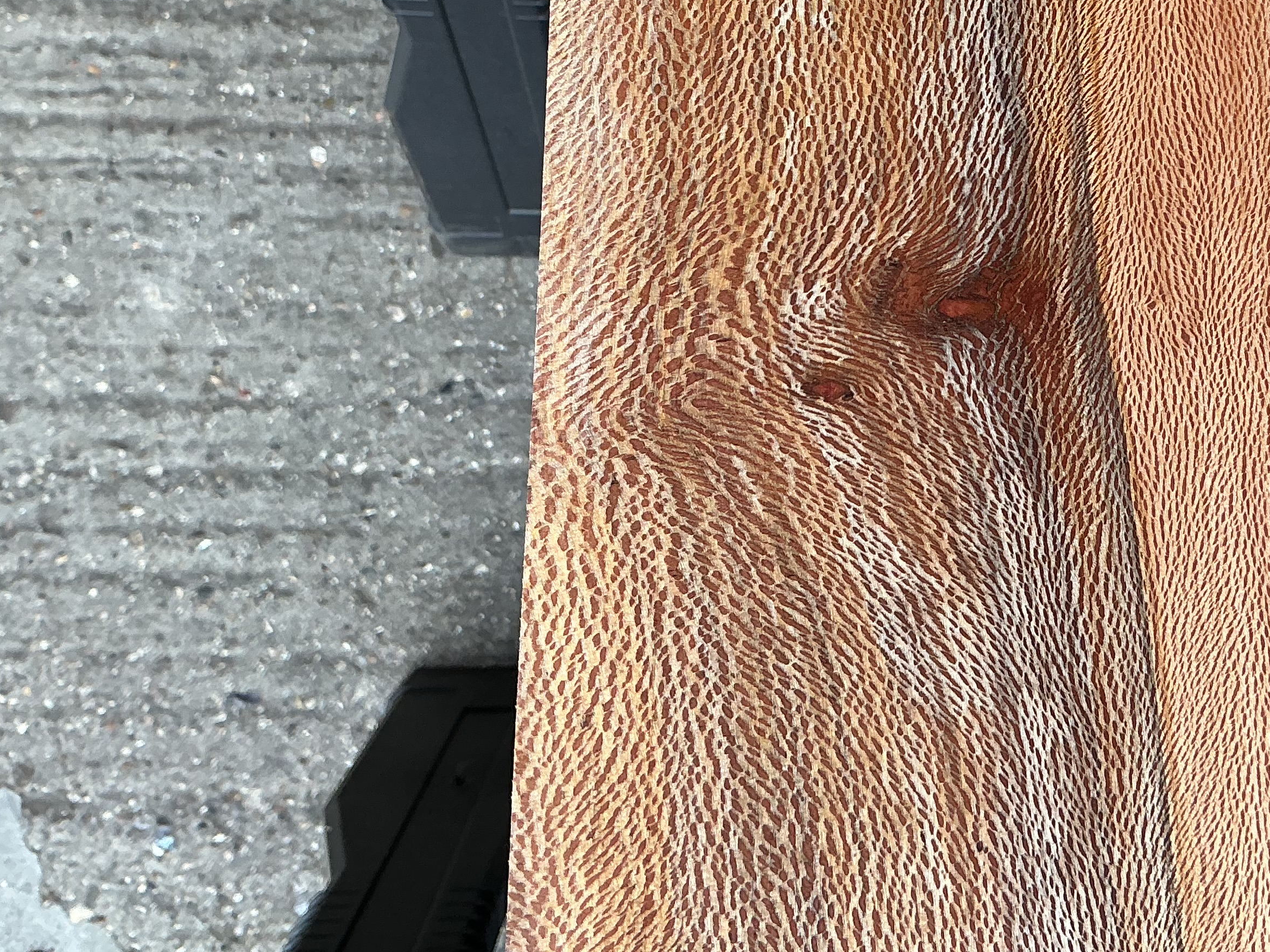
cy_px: 149
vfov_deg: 28.3
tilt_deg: -78.5
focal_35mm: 50
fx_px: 1834
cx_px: 919
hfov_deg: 37.4
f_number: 1.8
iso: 32
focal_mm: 3
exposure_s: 1/100
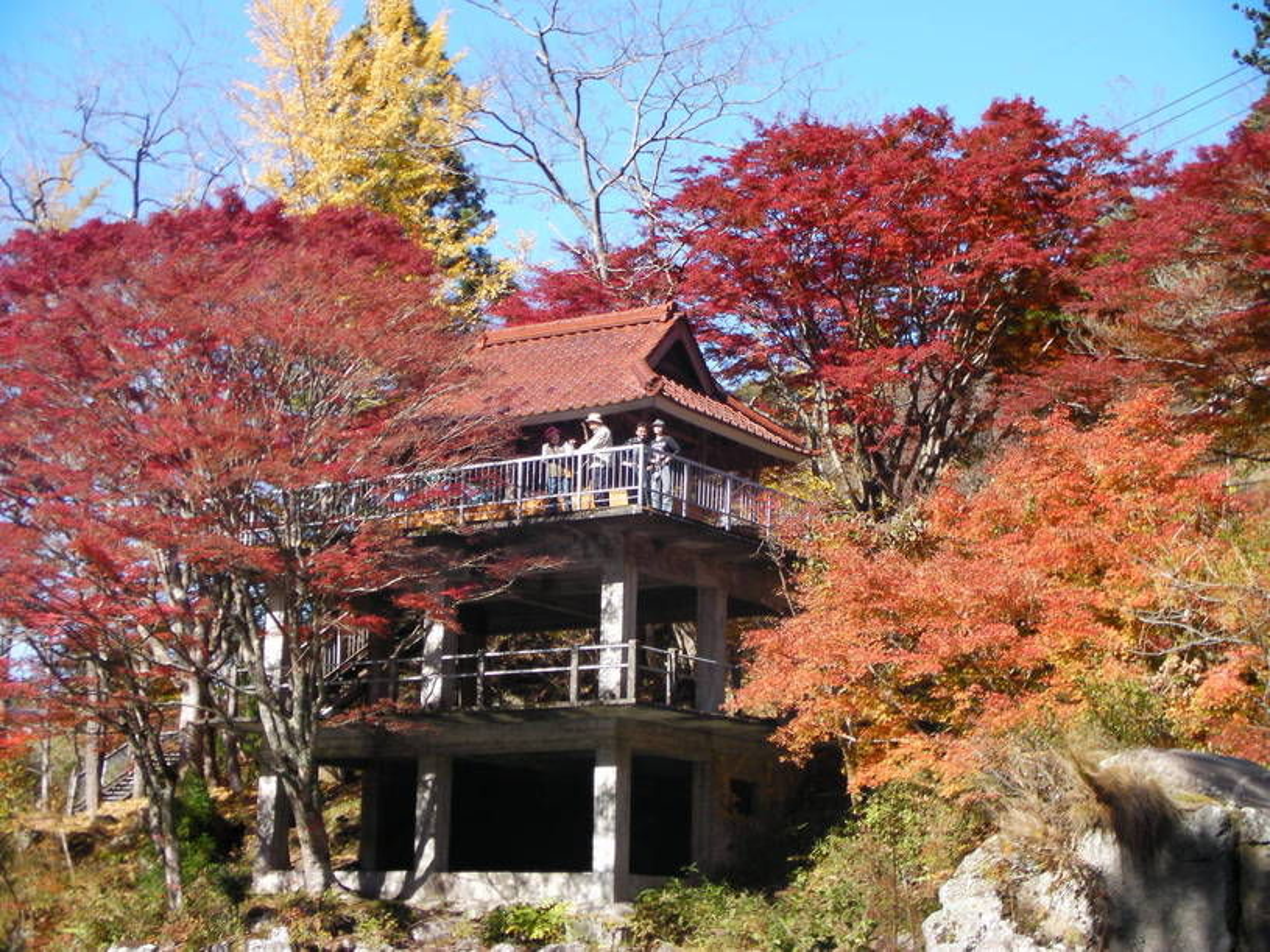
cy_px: 476
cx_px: 635
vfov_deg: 22.6
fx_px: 2384
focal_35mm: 65
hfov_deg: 29.8
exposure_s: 1/214
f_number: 3.6
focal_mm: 10.8
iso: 50
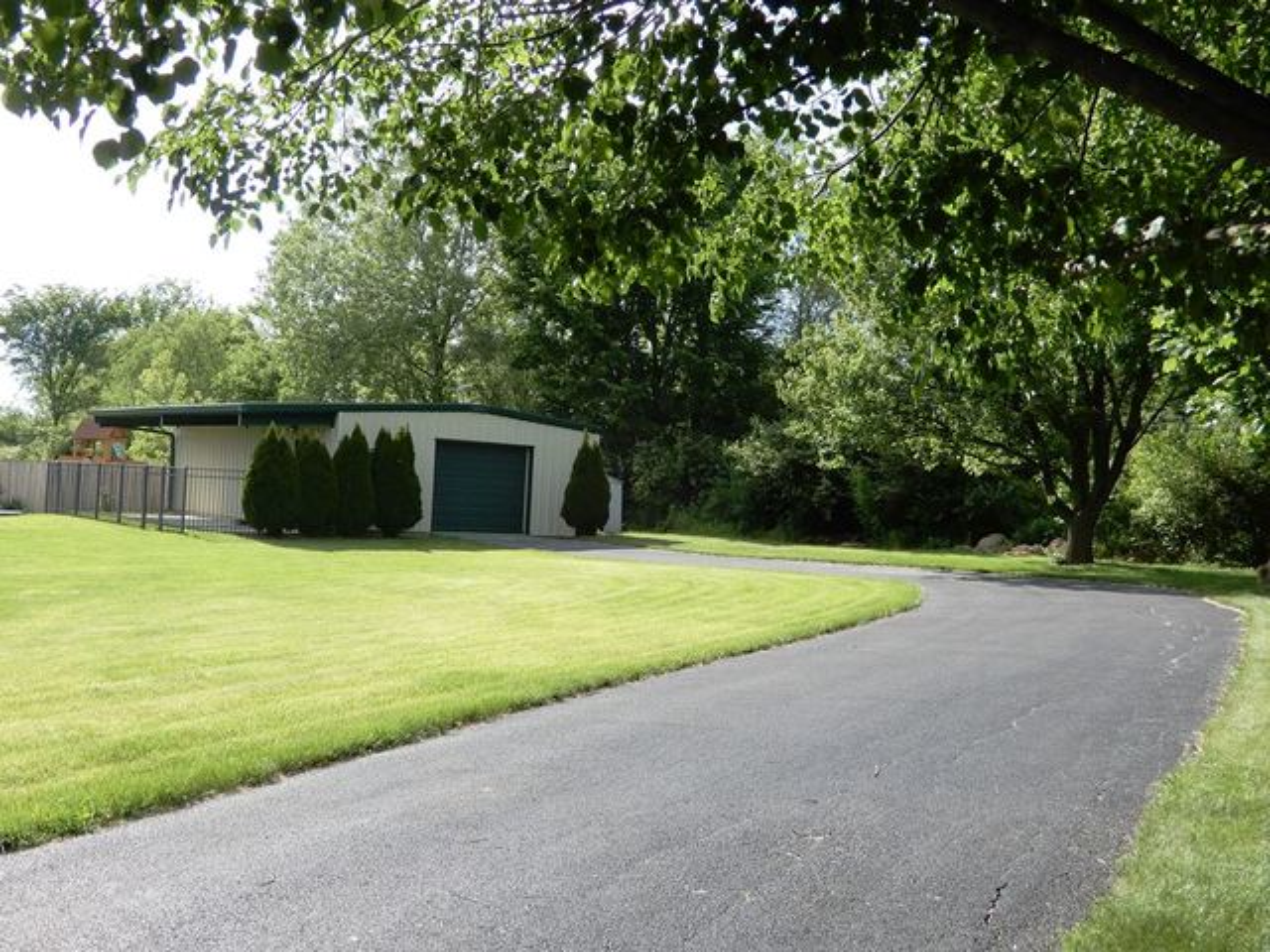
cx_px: 635
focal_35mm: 38
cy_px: 476
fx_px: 1394
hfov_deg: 49.0
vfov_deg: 37.7
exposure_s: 1/400
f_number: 4
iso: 80
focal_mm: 6.8
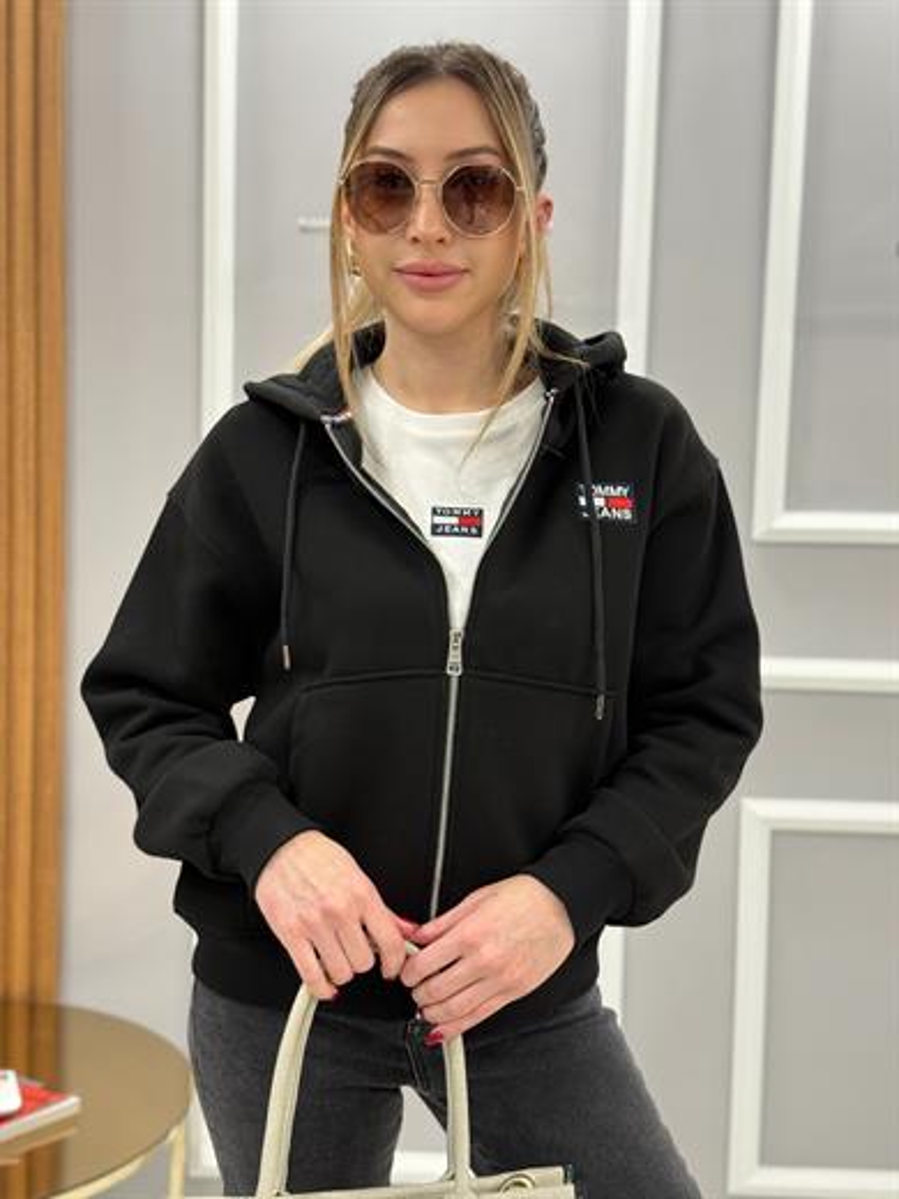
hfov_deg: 30.3
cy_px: 600
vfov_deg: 39.7
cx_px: 450
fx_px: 1662
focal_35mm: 48
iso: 125
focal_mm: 6.76
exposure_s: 1/50
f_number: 1.78
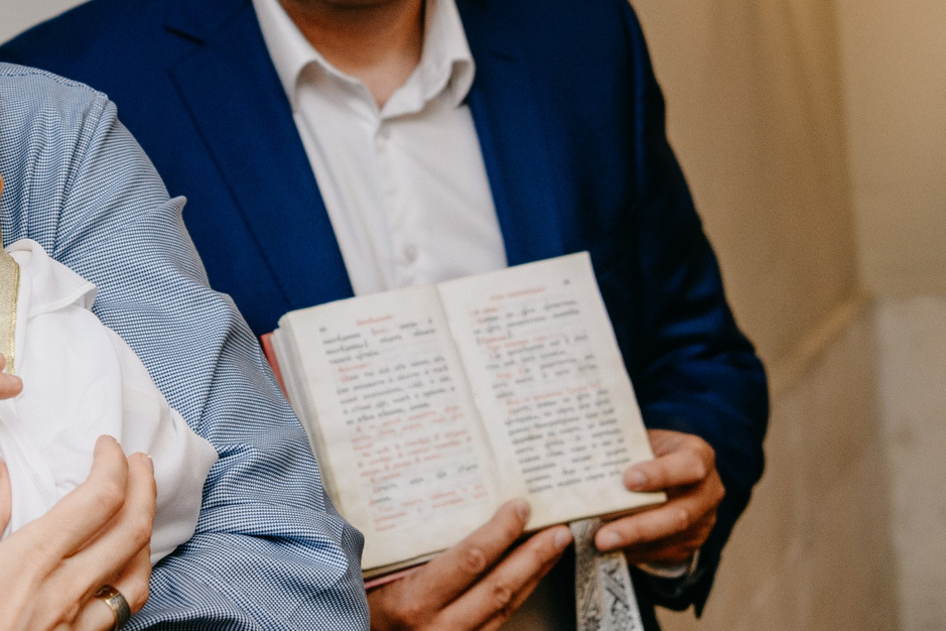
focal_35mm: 120
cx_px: 208
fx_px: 3153
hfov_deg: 16.9
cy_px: -21
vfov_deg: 11.3
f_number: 3.5
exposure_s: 1/160
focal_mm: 42
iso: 500
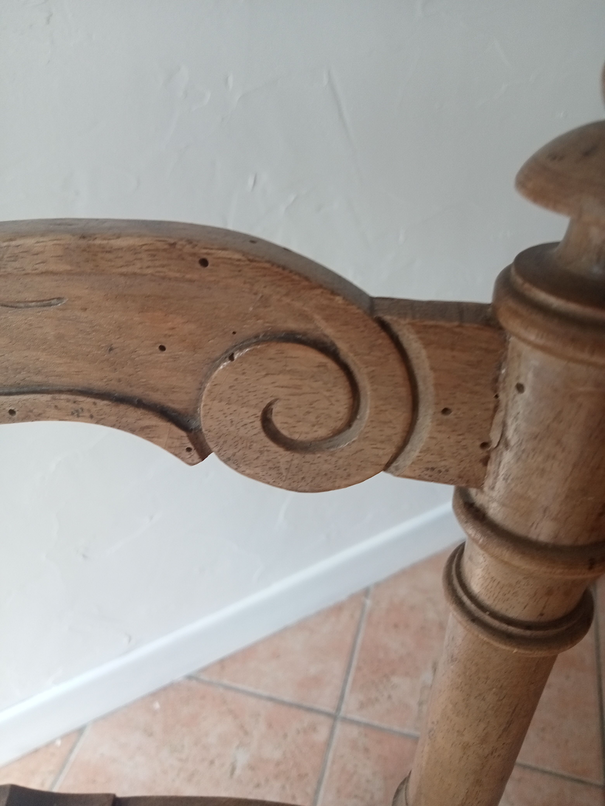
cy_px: 403
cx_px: 302
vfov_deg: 63.4
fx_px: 652
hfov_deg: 49.7
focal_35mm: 28
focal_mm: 3.46
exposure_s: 1/33.3
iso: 108
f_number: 2.2
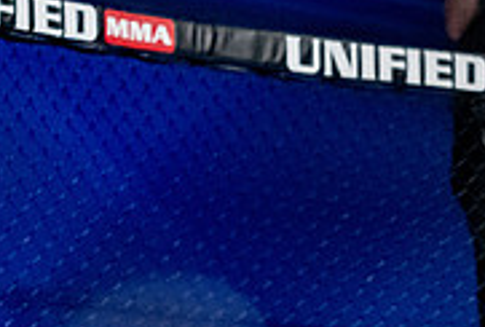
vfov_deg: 6.2
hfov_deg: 9.3
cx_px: 583
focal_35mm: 217
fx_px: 2933
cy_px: 604
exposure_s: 1/1250
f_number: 2
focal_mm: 50
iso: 3200
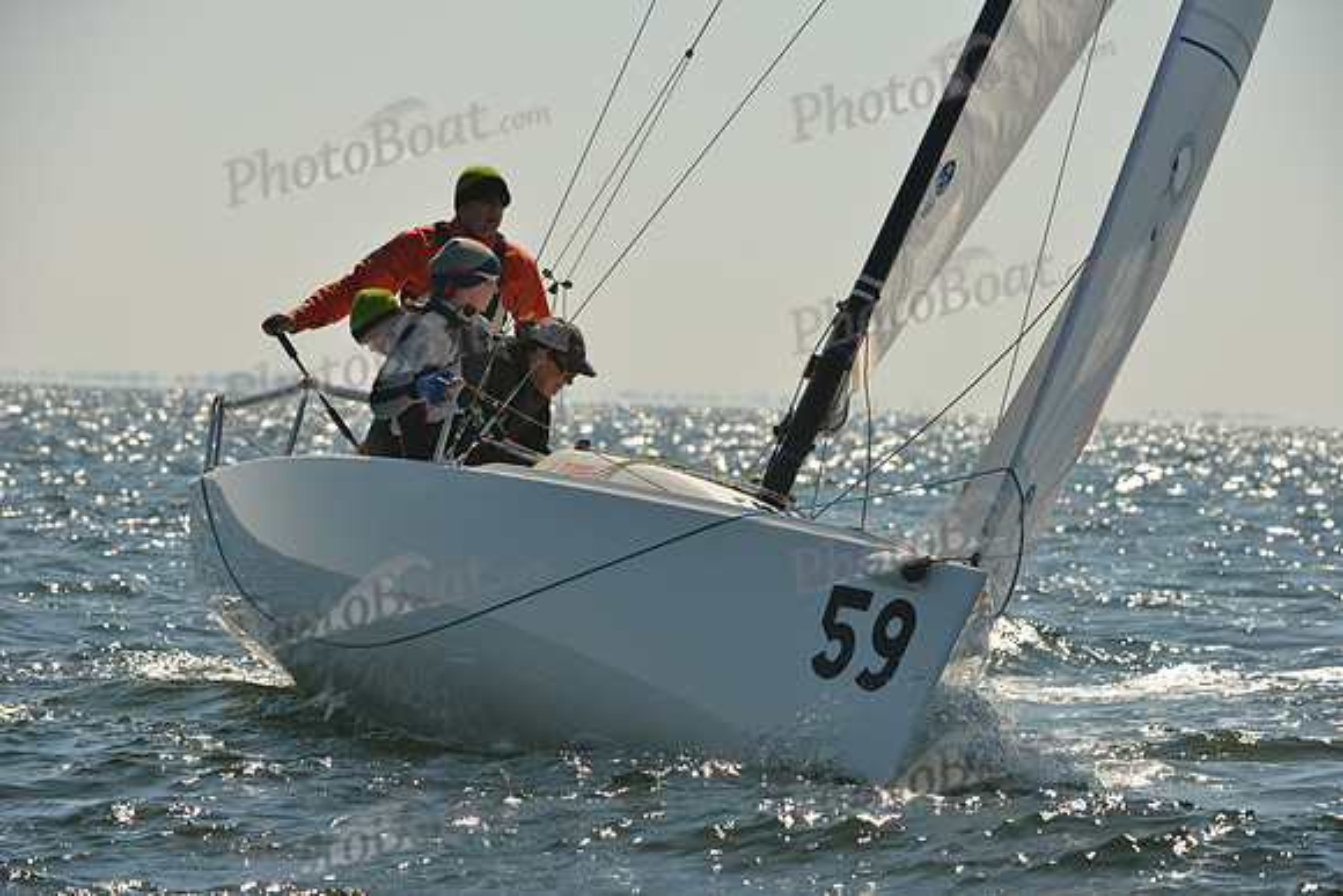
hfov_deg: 8.6
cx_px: 672
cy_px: 448
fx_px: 8955
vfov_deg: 5.7
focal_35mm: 240
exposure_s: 1/2000
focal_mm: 240
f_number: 9
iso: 500
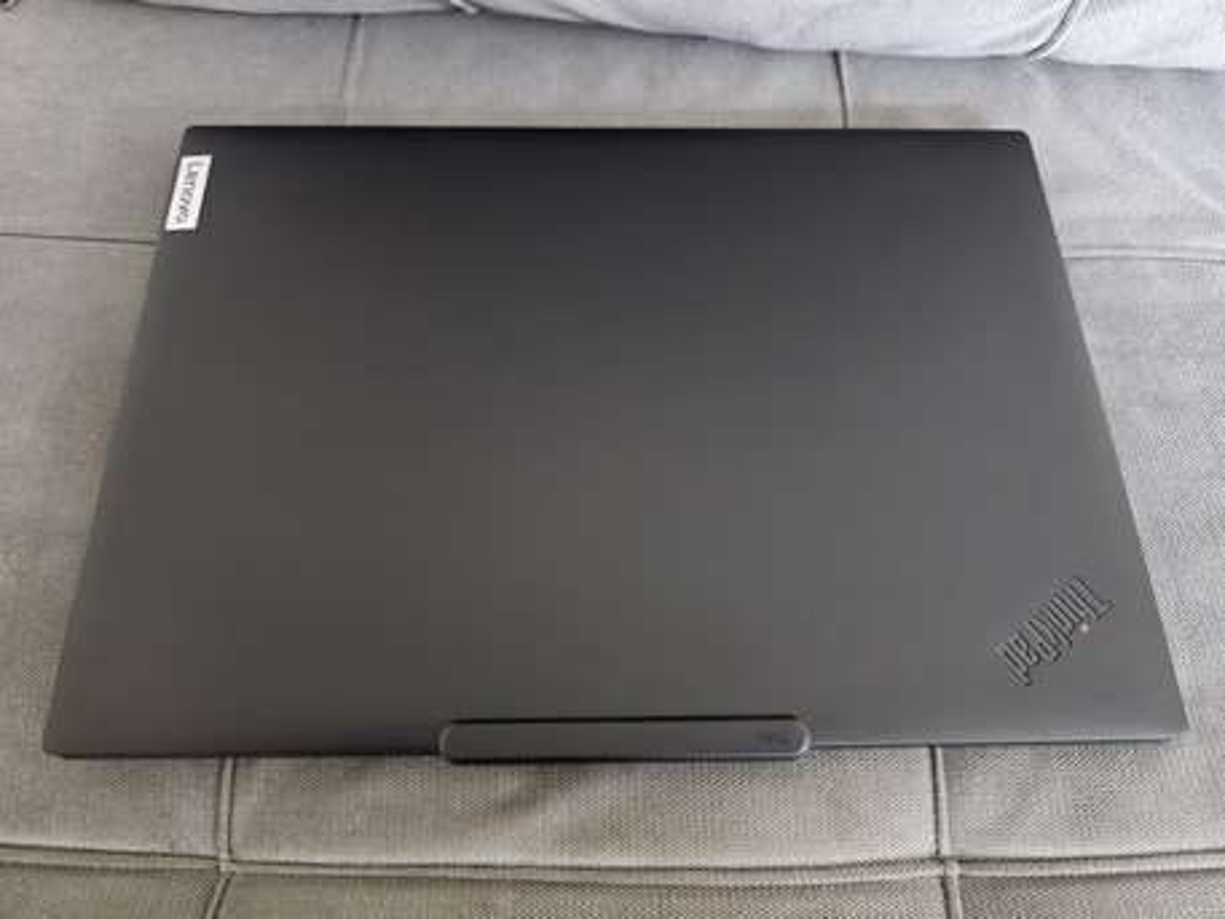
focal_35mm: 23
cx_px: 612
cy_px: 460
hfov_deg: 73.9
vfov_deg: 58.9
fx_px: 814
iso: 1250
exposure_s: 1/24
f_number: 1.7
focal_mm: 6.3
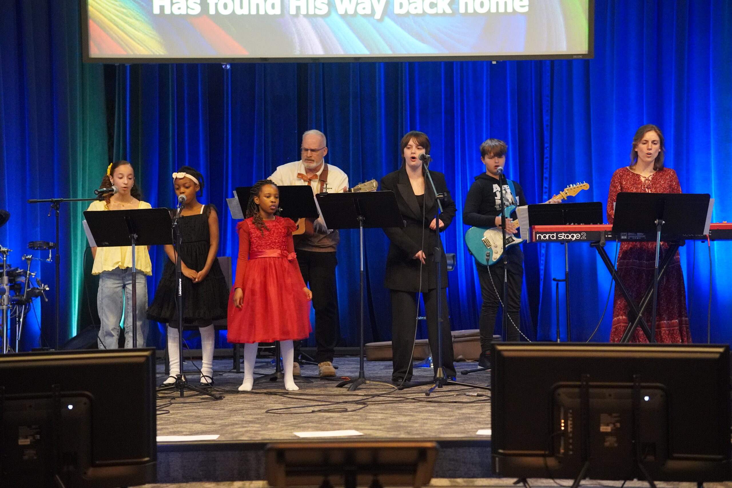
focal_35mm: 84
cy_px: 244
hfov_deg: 24.2
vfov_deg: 16.3
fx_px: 1708
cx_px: 366
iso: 6400
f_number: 2.2
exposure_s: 1/160
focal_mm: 56
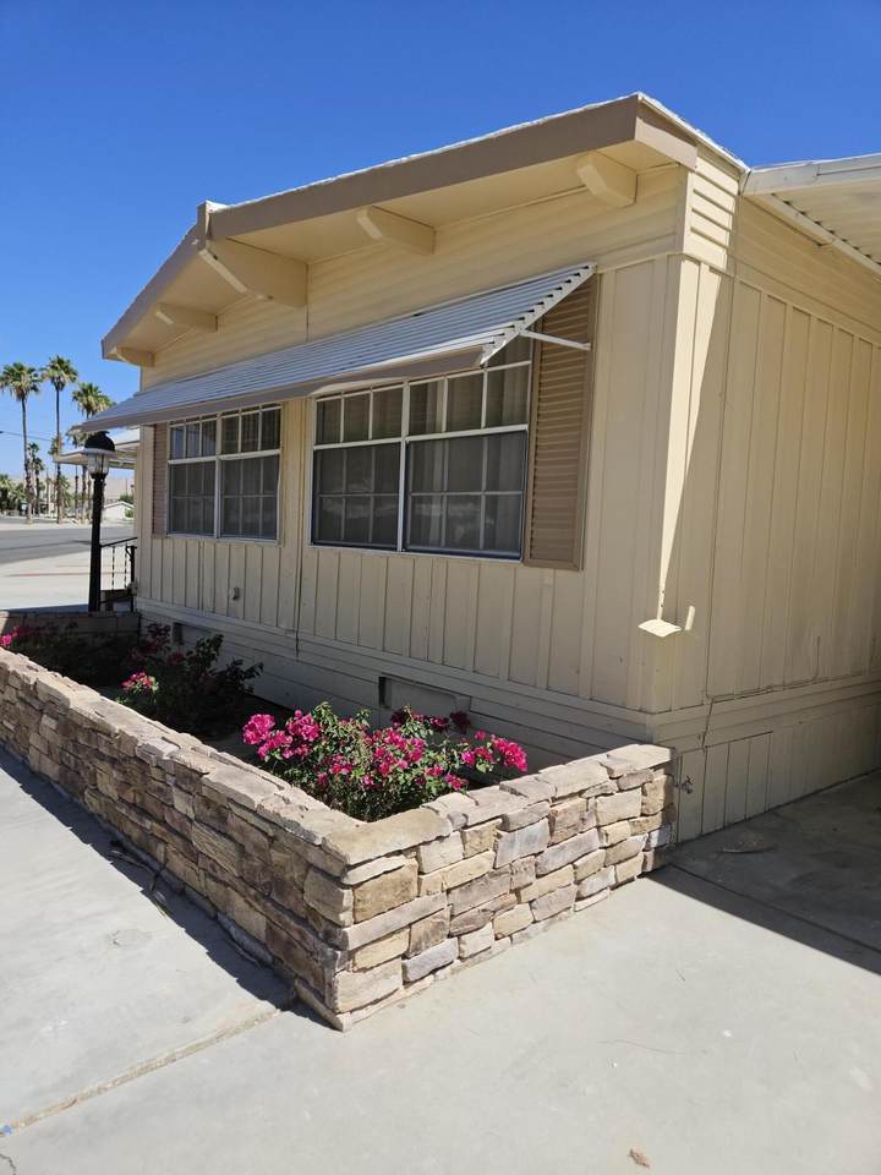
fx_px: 780
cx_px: 440
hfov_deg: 58.9
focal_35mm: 23
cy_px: 588
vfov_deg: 73.9
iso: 25
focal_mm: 5.4
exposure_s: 1/1839
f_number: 1.8
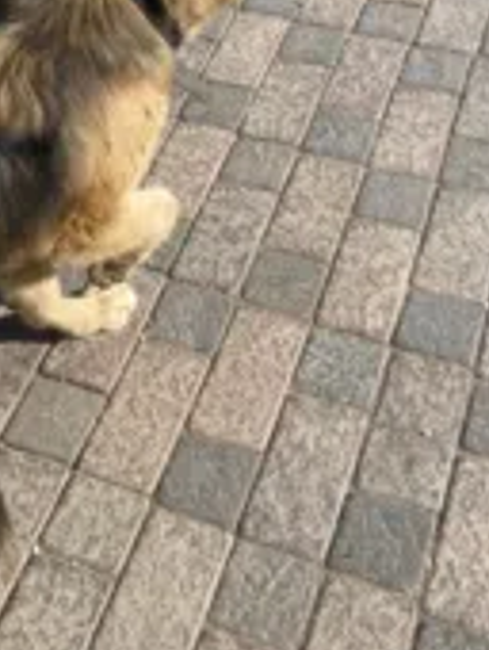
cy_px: 96
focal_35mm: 61
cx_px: 122
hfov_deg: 23.8
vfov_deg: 30.6
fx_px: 1146
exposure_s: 1/4608
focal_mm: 4.25
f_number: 1.8
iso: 32
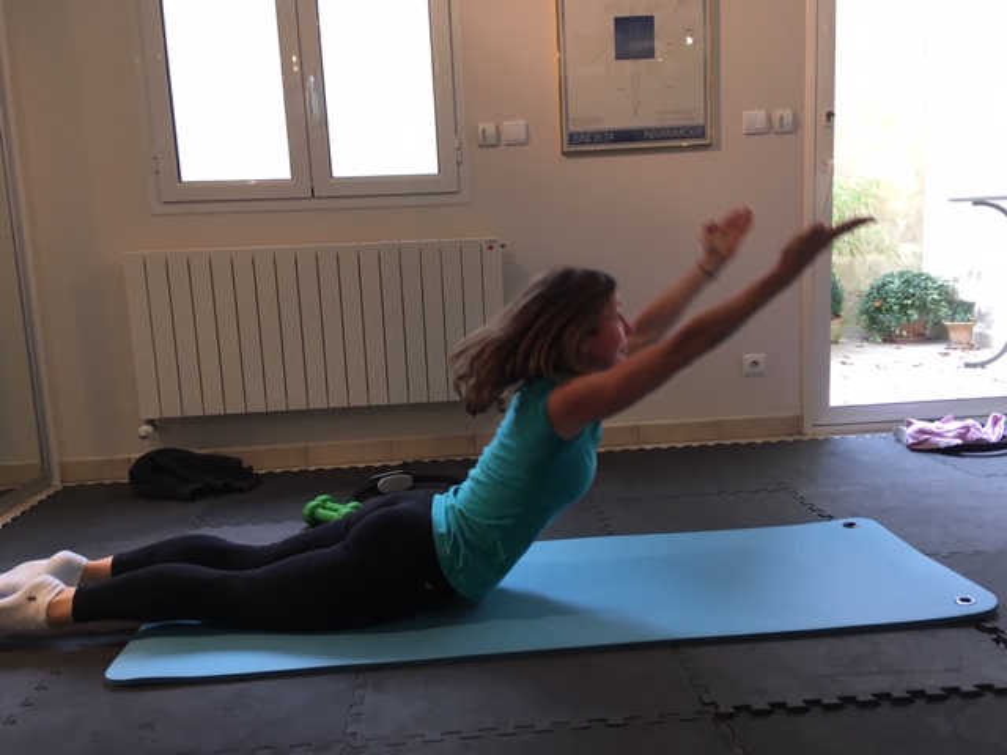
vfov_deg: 48.2
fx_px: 844
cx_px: 504
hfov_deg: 61.7
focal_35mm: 29
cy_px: 378
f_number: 2.2
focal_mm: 4.15
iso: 64
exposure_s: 1/33
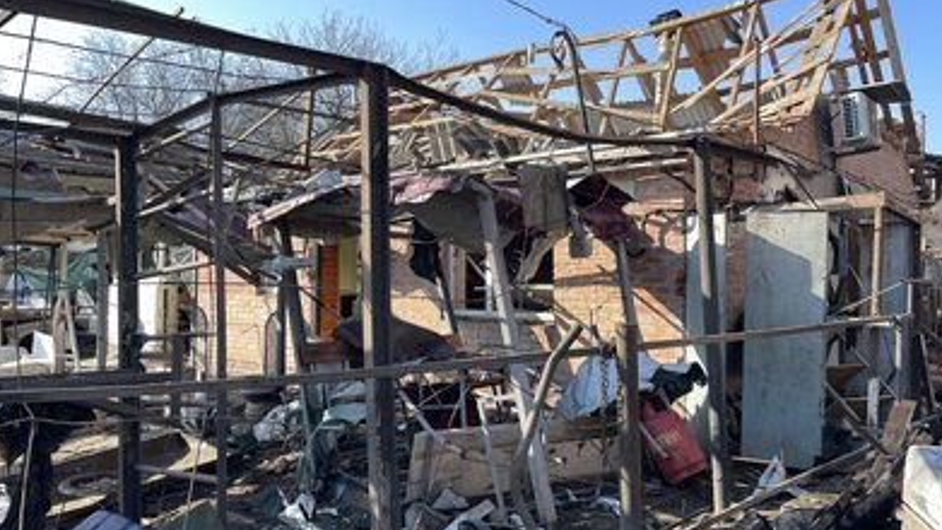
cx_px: 472
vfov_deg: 40.2
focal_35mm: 29
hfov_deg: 66.1
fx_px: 724
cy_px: 263
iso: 32
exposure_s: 1/1490
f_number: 1.6
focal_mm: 4.2
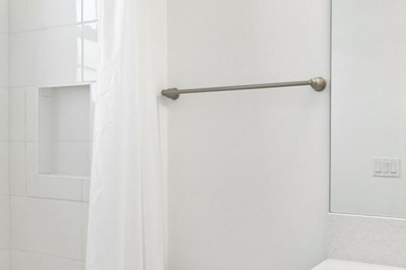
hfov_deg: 46.4
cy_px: 141
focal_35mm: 42
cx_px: 223
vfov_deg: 31.9
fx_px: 473
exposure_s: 1/125
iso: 400
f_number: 8
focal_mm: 16
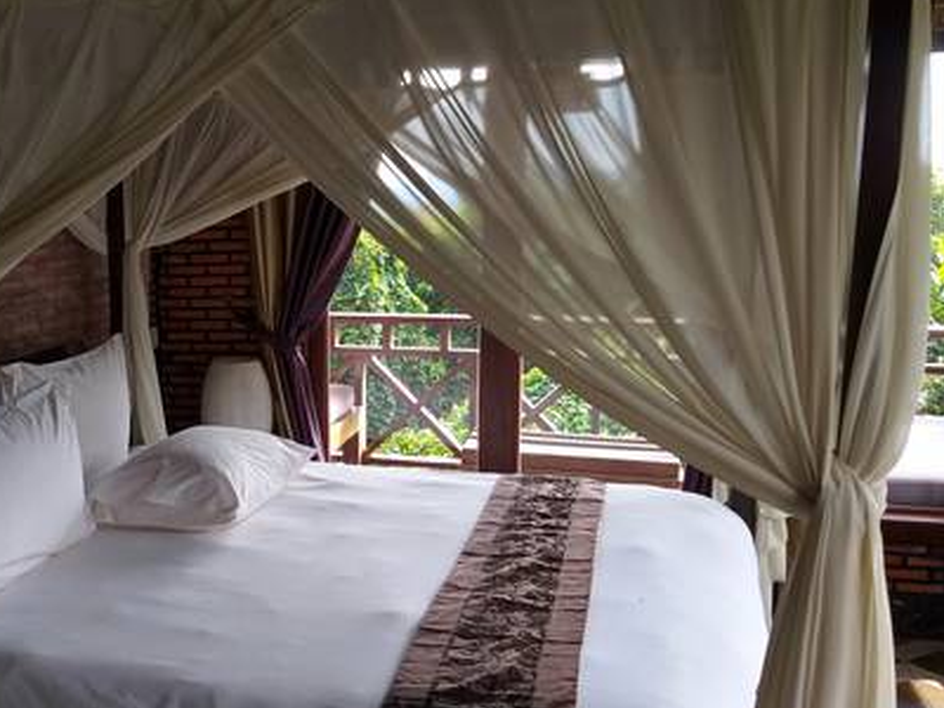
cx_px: 260
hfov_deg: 46.5
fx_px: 1064
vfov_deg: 36.8
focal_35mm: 39
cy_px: 371
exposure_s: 1/232
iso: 40
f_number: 1.7
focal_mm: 3.93
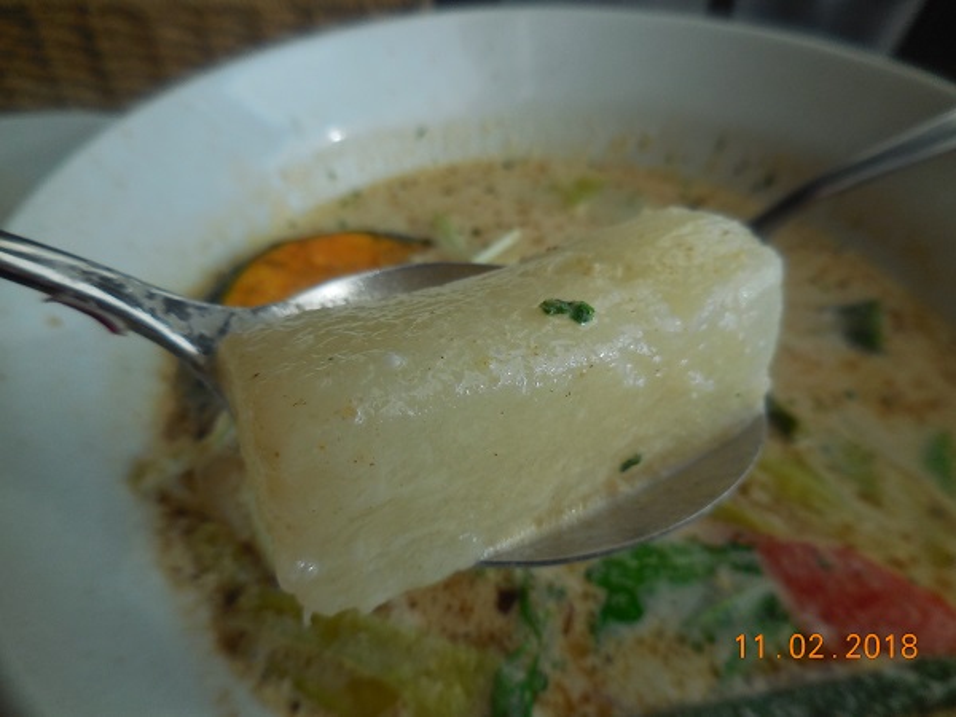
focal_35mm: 25
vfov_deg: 54.9
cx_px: 478
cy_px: 358
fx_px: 690
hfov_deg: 69.4
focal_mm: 4.5
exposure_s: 1/640
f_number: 3.3
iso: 125
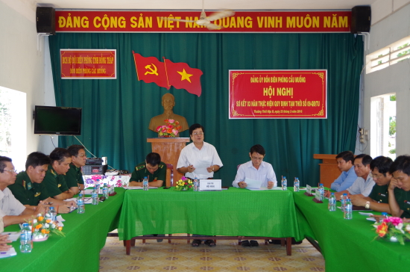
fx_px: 477
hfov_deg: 46.5
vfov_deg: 31.7
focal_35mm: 42
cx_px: 205
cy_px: 136
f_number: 4
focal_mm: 28
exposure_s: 1/60
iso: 400
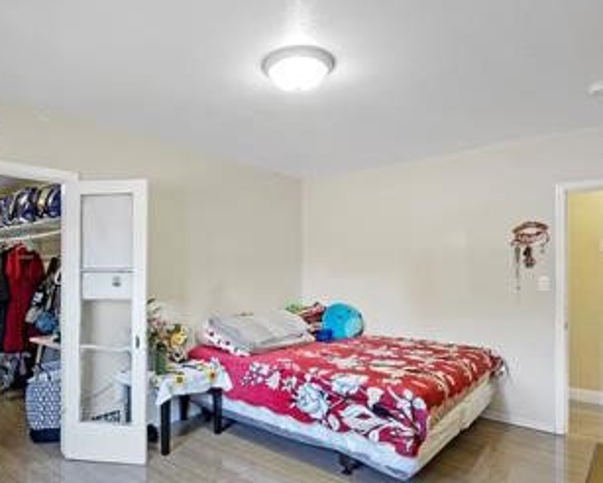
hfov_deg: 74.5
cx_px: 255
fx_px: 393
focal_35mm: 22
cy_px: 275
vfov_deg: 62.9
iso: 50
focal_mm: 16
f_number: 22
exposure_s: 30
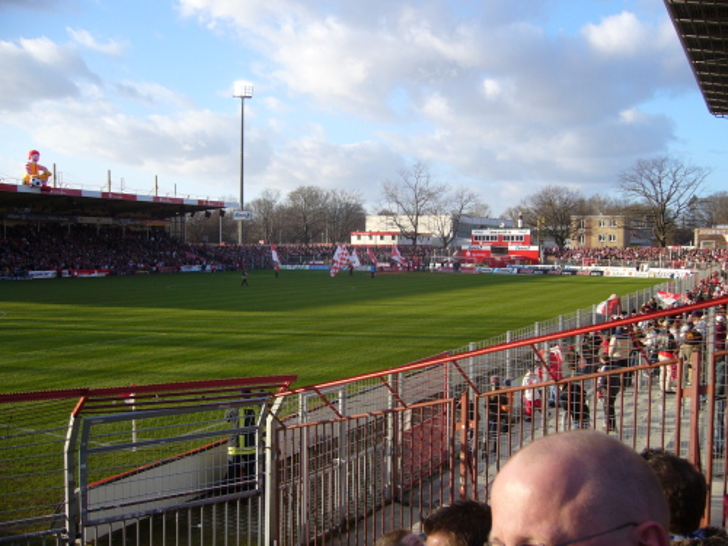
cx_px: 364
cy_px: 273
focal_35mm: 35
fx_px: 736
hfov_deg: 52.6
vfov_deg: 40.7
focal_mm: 5.8
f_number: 2.8
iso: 80
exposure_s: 1/500
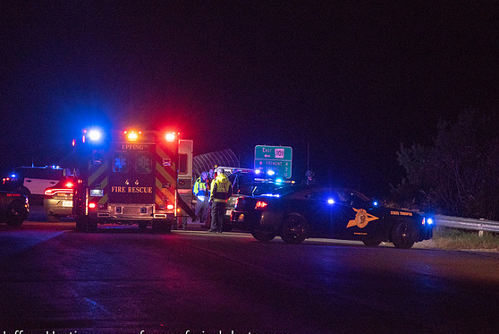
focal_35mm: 187
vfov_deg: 7.4
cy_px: 171
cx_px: 247
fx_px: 2594
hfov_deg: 11.0
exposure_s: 1/400
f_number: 4.8
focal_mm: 120
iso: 2000
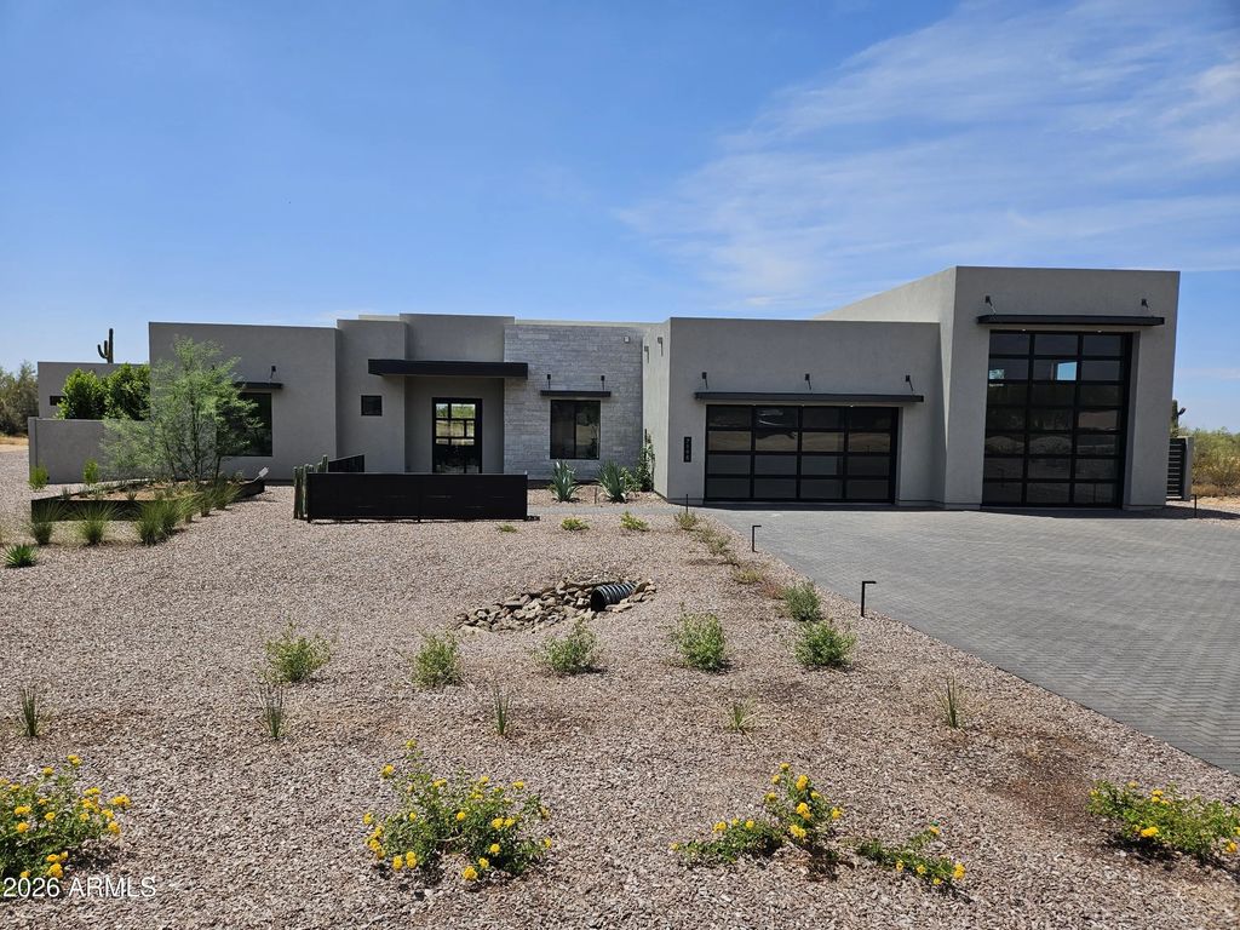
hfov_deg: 73.9
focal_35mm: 23
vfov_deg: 58.9
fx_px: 824
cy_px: 465
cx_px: 620
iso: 25
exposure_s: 1/2321
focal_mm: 5.4
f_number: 1.8
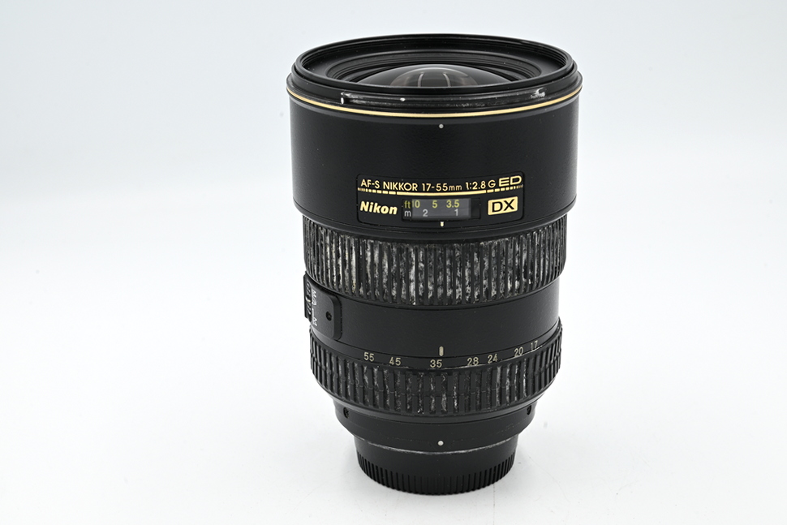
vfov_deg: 21.6
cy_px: 262
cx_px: 394
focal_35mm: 63
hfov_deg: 31.9
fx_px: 1377
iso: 100
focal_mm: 63
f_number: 14
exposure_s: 1/15
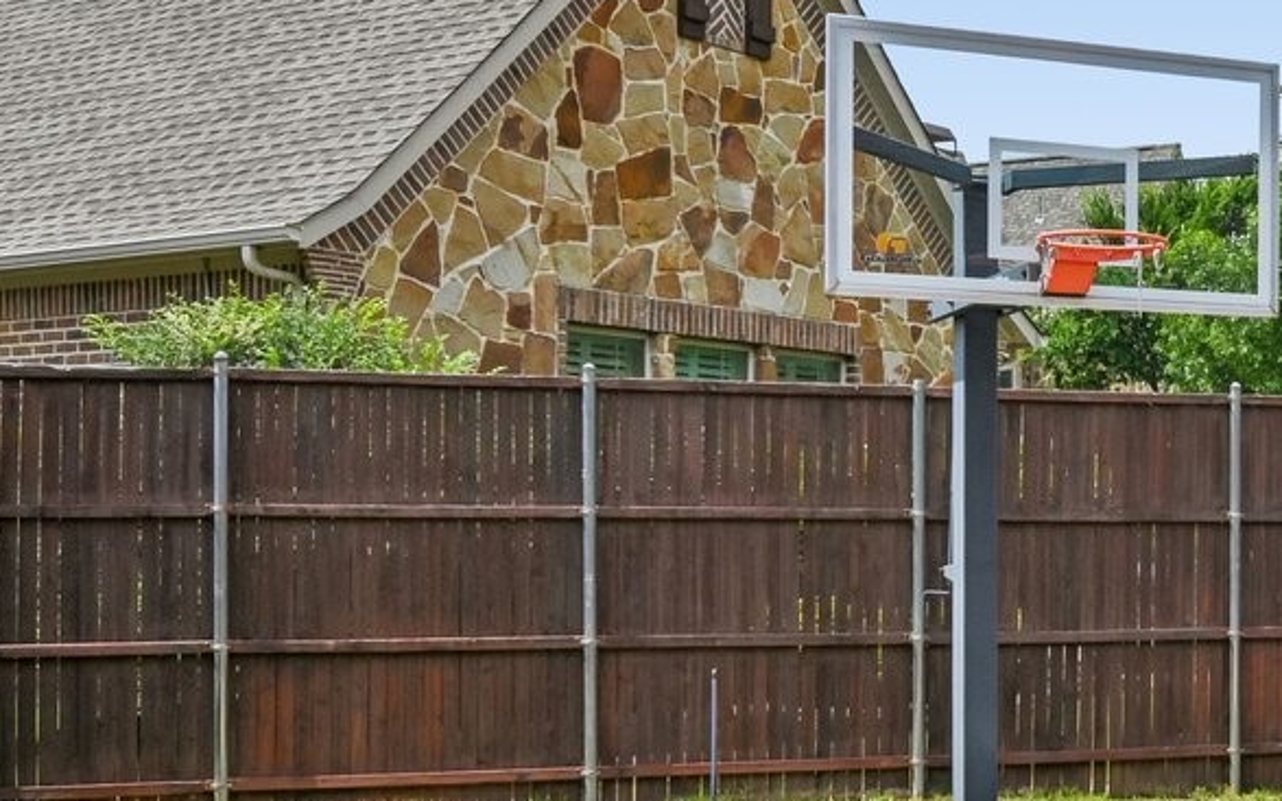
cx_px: 1317
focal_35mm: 64
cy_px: 525
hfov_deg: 29.6
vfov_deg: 20.3
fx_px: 2236
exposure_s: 1/1250
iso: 400
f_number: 8
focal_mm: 18
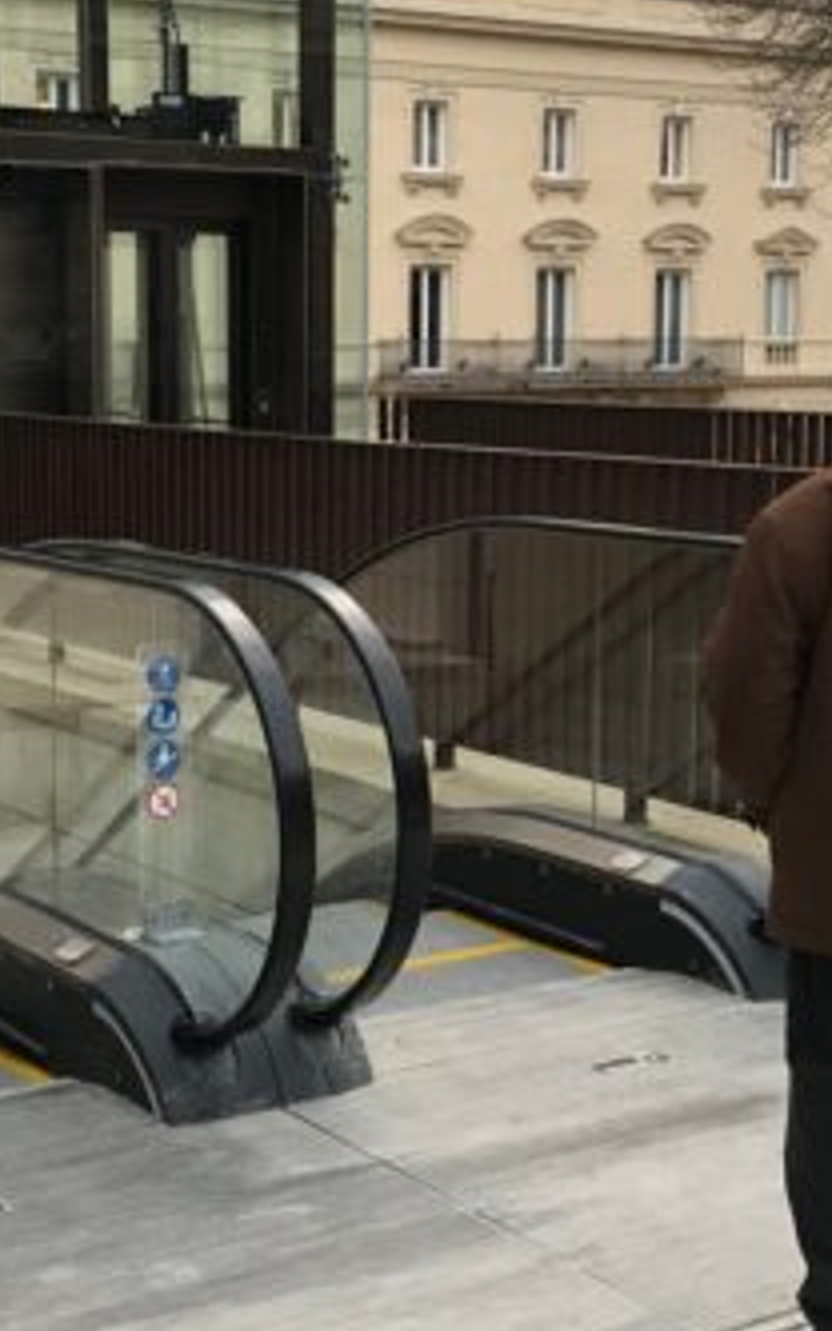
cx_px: 352
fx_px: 2250
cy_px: 596
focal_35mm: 62
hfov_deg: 20.9
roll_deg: +0.7
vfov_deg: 32.9
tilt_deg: -6.4
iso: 25
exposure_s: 1/33
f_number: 1.8
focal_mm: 3.99
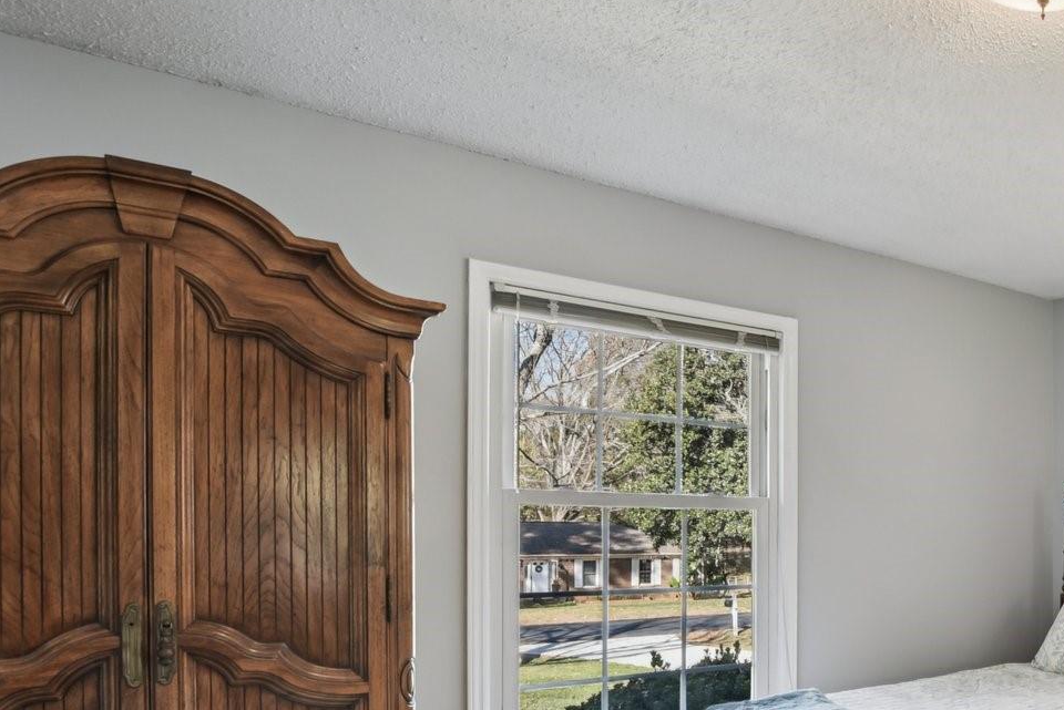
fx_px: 946
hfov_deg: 48.4
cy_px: 547
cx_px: 1062
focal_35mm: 32
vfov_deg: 39.8
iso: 200
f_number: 8
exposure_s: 1/13
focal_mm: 15
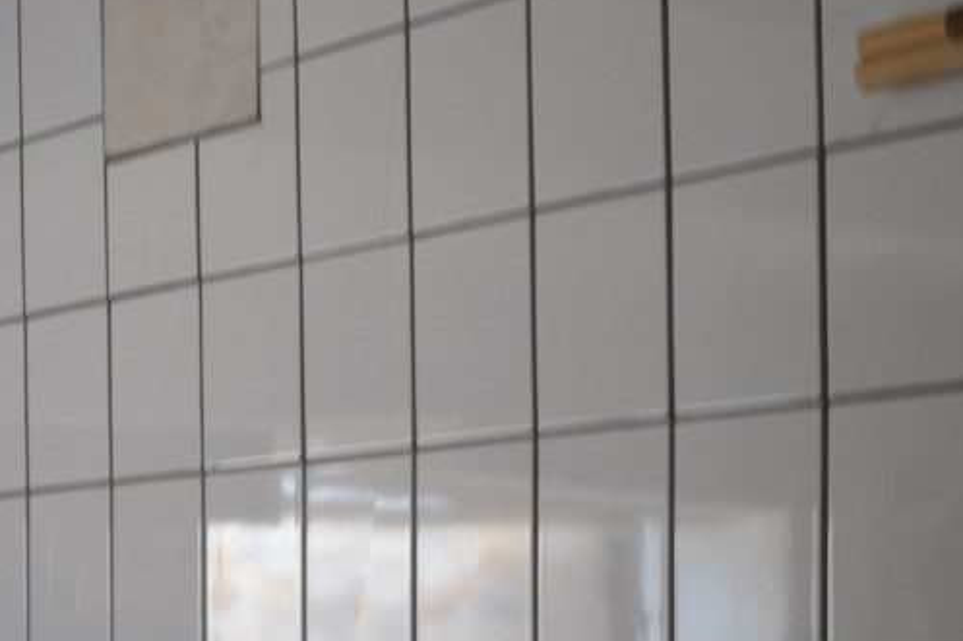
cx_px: -215
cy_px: 742
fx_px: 2353
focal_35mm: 88
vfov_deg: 15.1
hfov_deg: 21.4
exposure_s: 1/50
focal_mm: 18
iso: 400
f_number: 3.5
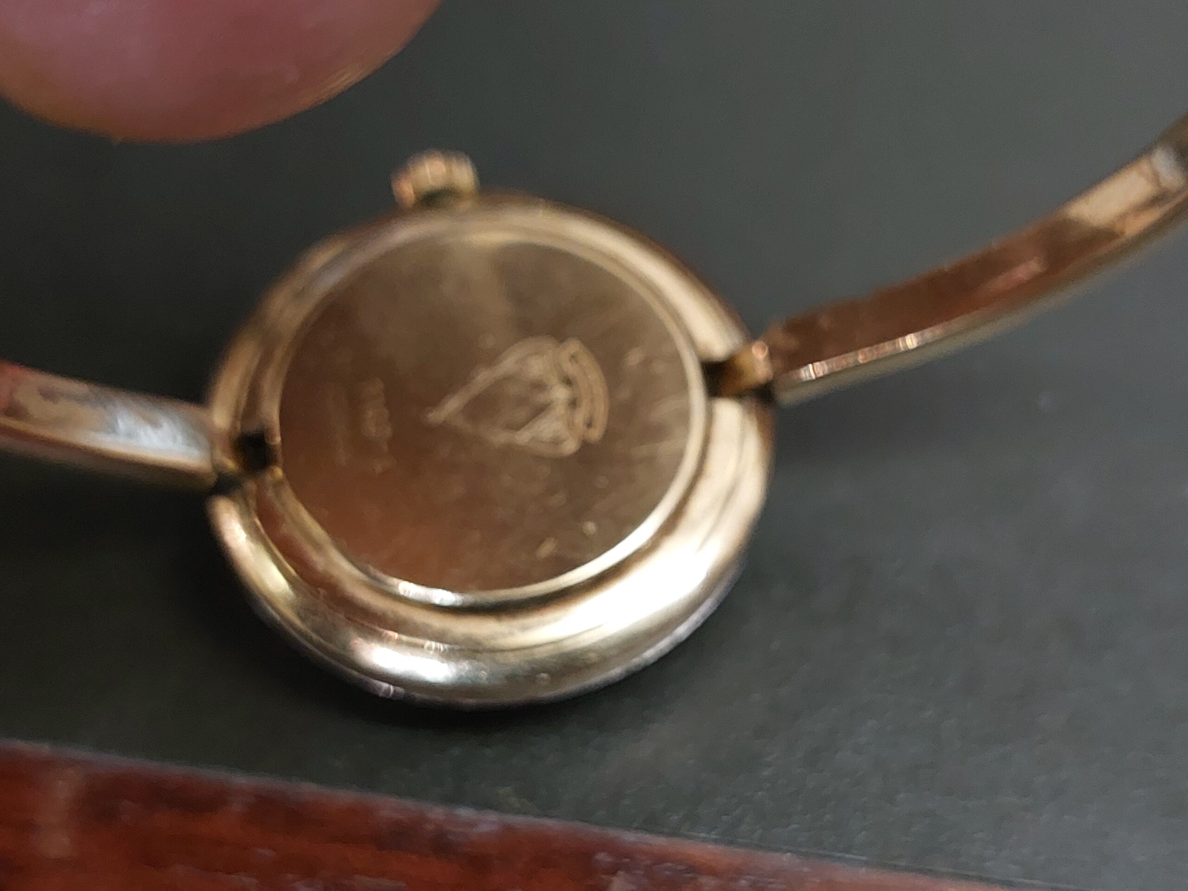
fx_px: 858
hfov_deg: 69.4
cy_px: 446
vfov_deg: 54.9
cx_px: 594
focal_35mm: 25
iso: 400
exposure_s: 1/50
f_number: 1.8
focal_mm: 5.23
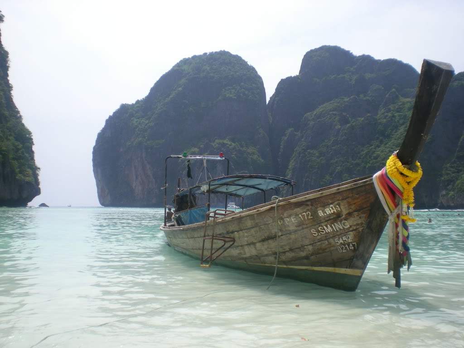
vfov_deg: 37.7
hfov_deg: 49.0
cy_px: 174
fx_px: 509
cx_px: 232
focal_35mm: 38
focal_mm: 6.3
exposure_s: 1/450
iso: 50
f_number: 4.6
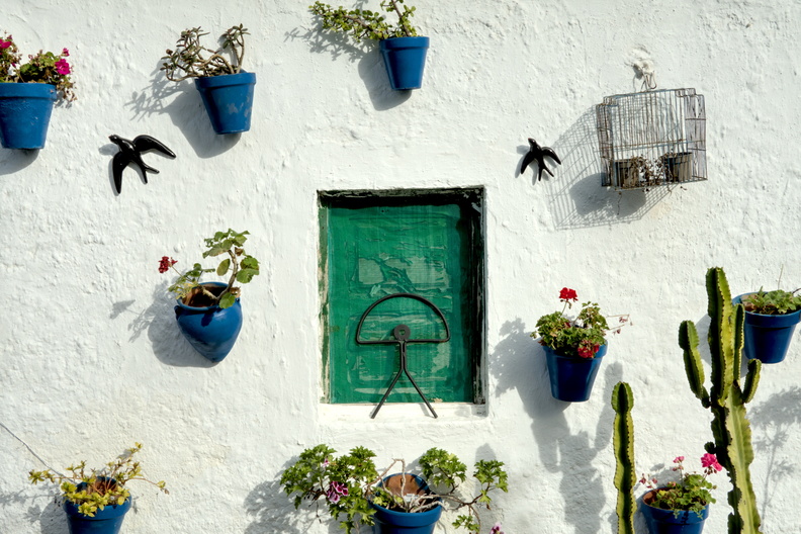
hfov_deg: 43.6
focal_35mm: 45
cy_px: 267
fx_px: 1001
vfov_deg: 29.9
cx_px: 400
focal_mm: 30
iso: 400
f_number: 20
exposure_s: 1/100
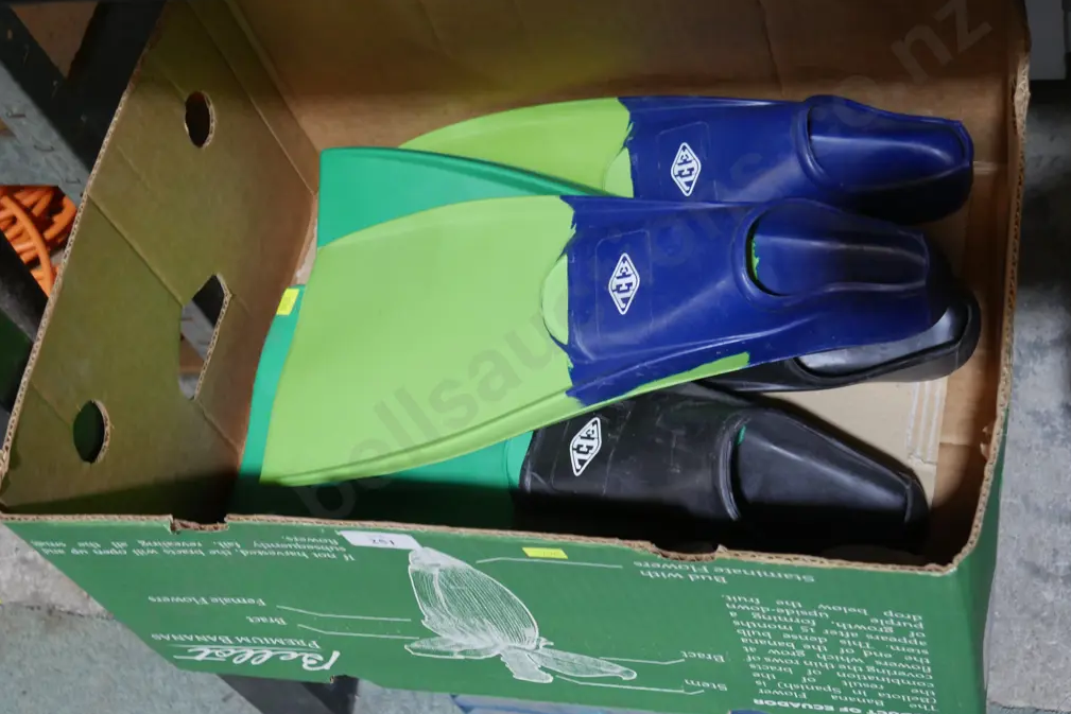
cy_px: 336
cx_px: 542
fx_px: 1696
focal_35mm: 57
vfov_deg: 23.8
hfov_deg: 35.0
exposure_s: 1/60
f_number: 5.3
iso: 1000
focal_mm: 27
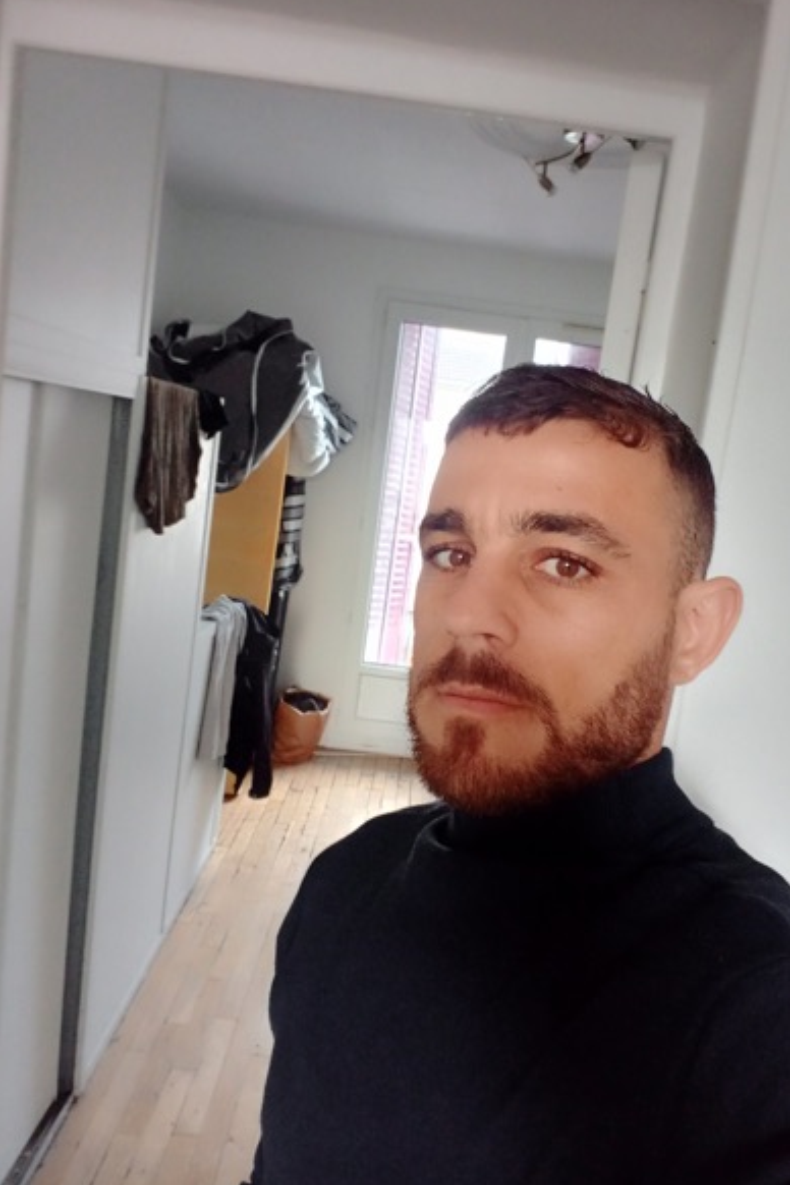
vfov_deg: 61.9
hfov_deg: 43.5
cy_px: 582
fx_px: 987
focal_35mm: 30
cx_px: 456
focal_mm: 2.75
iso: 421
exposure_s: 1/20
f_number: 2
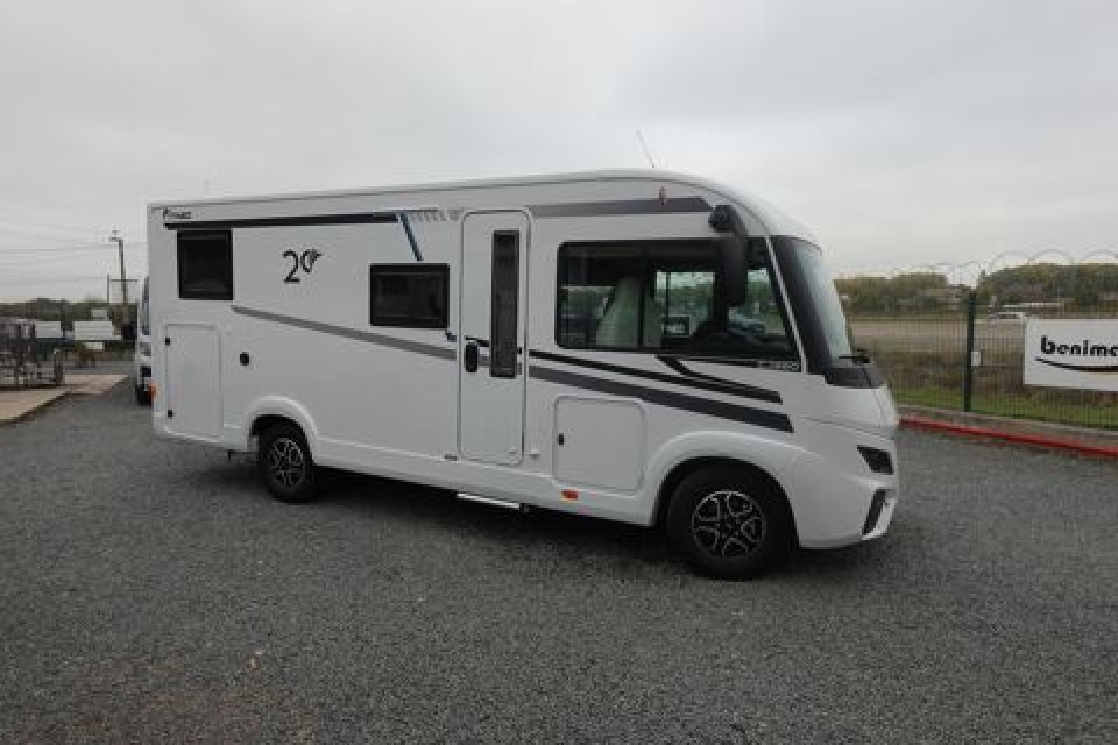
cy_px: 372
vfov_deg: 61.9
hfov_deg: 84.0
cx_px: 559
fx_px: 621
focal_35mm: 20
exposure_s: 1/500
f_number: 2
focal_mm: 7.6
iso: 125
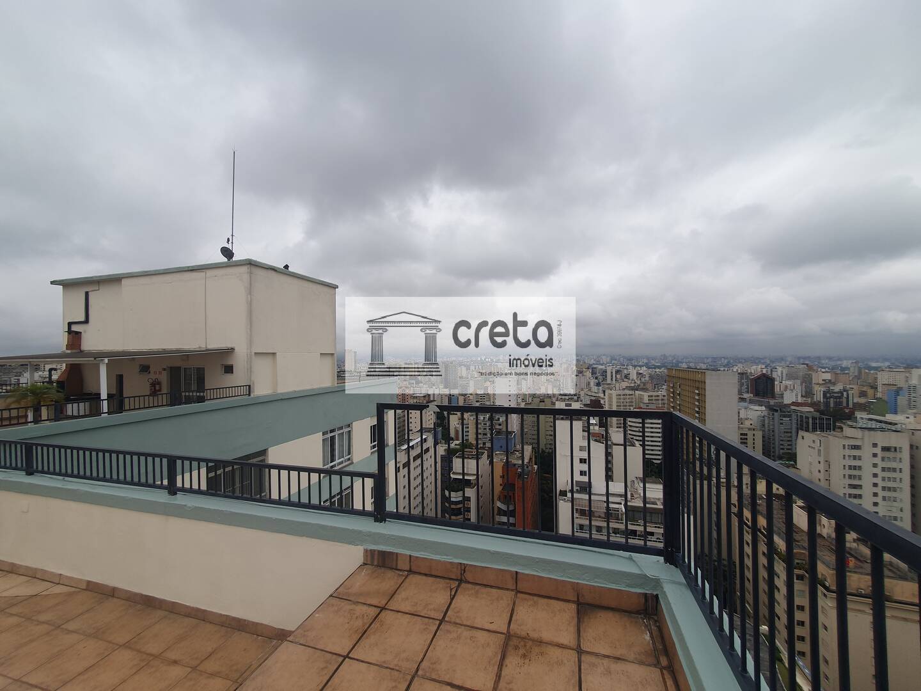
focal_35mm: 13
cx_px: 460
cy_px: 346
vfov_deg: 89.9
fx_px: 346
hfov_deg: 106.2
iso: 50
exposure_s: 1/1228
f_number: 2.2
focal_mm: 1.8
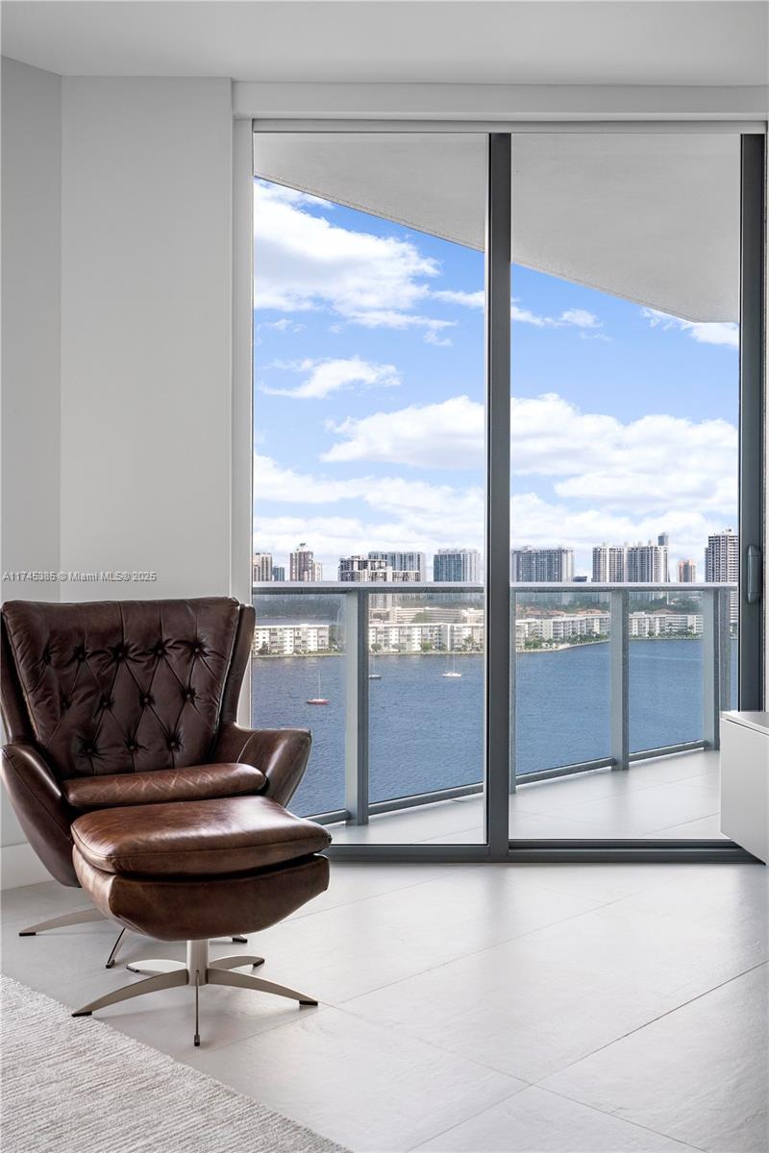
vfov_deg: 54.4
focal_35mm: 35
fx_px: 1121
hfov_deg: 37.9
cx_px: 384
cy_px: 576
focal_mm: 35
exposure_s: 1/125
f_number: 10
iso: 320
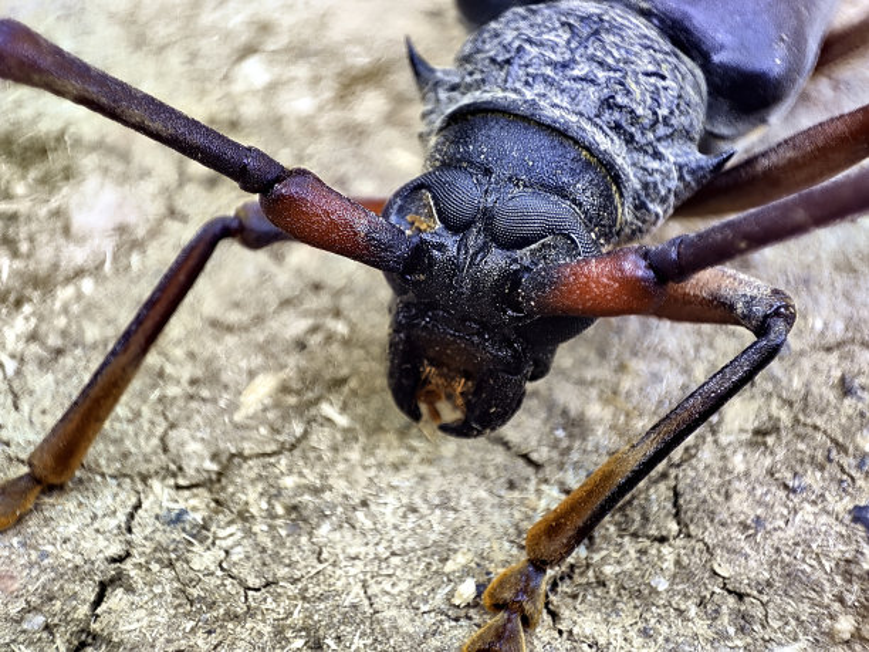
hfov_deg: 71.6
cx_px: 434
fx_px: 602
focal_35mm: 24
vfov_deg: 56.8
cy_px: 326
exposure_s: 1/33
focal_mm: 4.1
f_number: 2.4
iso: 53
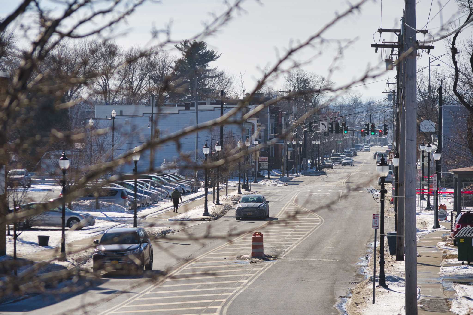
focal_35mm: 165
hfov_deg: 12.5
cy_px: 158
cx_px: 236
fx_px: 2168
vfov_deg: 8.3
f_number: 5.6
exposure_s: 1/2000
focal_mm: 110
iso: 200
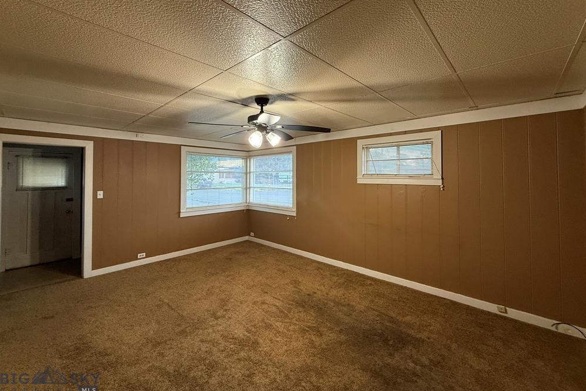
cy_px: 172
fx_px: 244
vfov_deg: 77.0
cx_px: 291
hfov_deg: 100.4
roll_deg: +0.3
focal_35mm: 15
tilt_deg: +1.5
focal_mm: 2.22
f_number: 2.2
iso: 200
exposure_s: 1/60
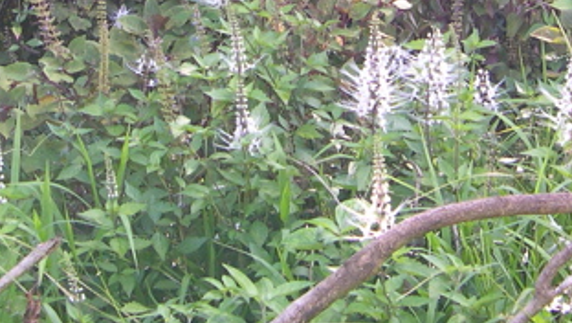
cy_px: -116
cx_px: 271
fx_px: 1609
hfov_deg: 20.2
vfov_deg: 11.1
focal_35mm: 106
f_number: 2.8
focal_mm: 8
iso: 100
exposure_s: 1/69.4
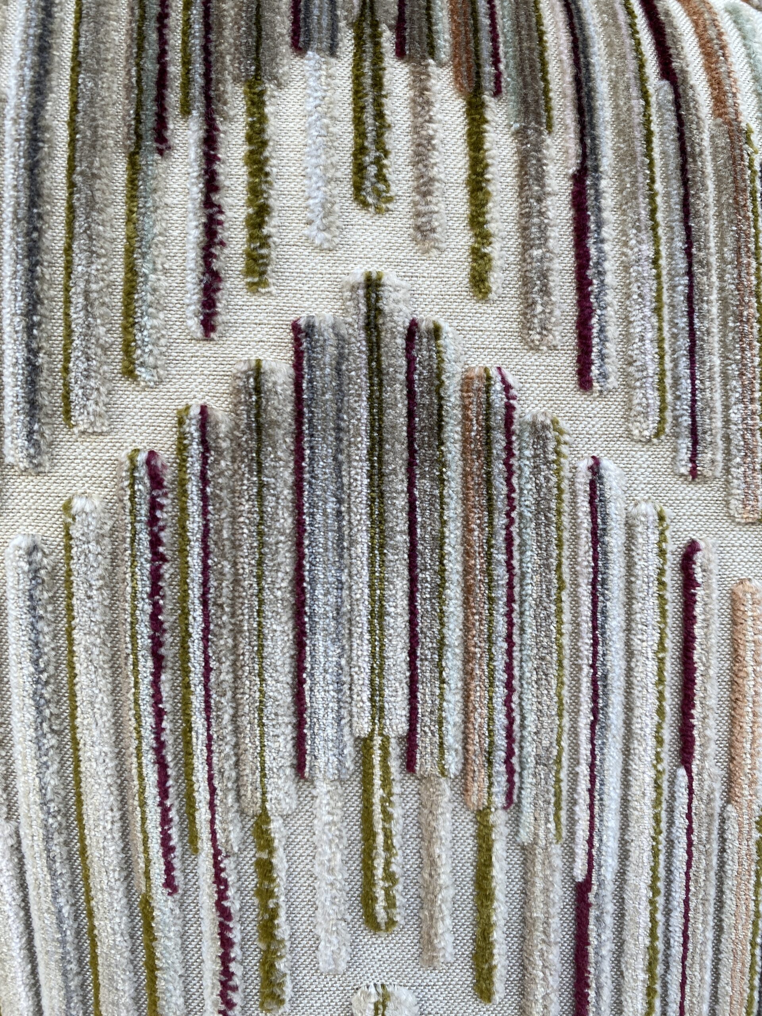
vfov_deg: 67.3
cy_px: 508
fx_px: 763
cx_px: 381
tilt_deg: -25.7
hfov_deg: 53.1
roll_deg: -3.7
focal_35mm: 26
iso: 32
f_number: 1.8
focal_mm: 4.25
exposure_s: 1/232
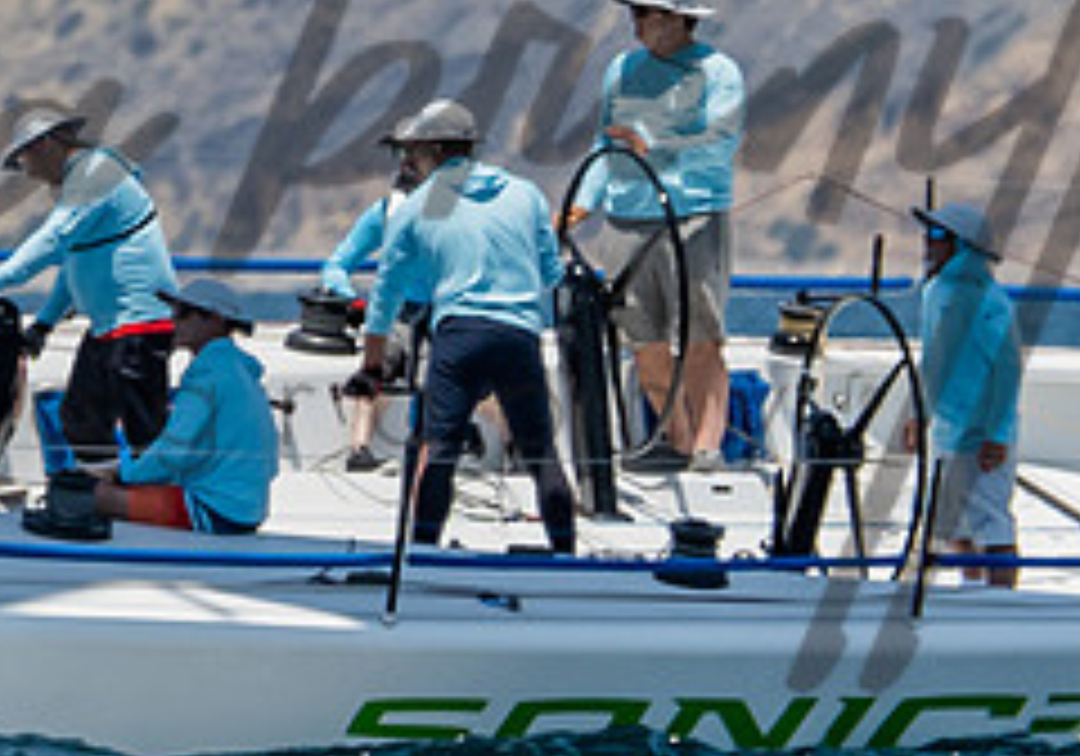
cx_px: 1400
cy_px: -573
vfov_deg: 0.7
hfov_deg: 1.0
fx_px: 64773
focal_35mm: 2126
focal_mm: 300
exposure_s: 1/1600
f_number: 5.6
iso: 320
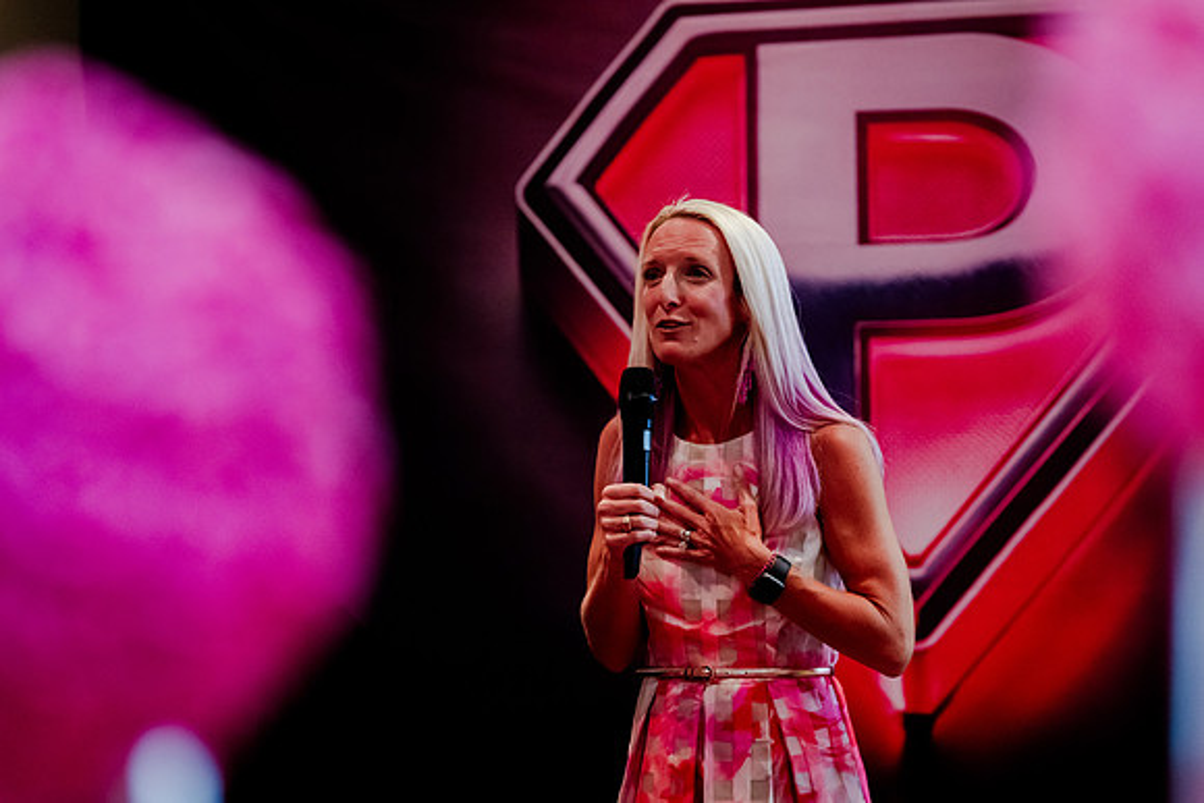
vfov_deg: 7.1
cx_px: 601
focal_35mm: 193
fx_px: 6454
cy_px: 456
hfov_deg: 10.7
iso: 4000
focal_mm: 150
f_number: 2.8
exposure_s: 1/250
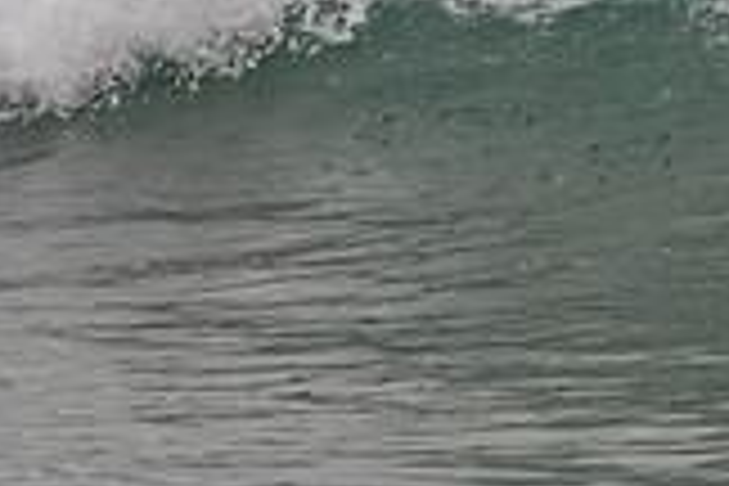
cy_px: -322
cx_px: 1256
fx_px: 36224
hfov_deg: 1.2
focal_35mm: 1789
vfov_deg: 0.8
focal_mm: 500
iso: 180
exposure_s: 1/320
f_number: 5.6
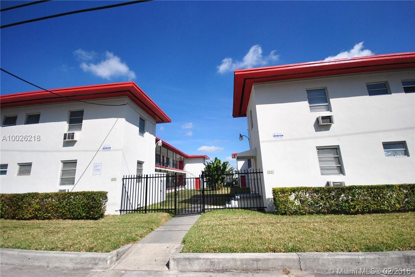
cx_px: 208
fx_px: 173
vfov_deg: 77.4
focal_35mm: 15
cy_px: 138
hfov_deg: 100.3
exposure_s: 1/4000
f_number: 4
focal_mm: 10
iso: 400
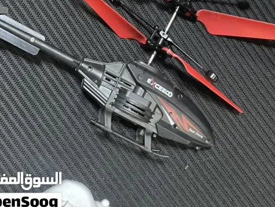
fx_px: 278
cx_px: 149
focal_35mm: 35
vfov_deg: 40.6
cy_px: 88
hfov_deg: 52.5
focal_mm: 4.2
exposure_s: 1/30
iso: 800
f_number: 1.6
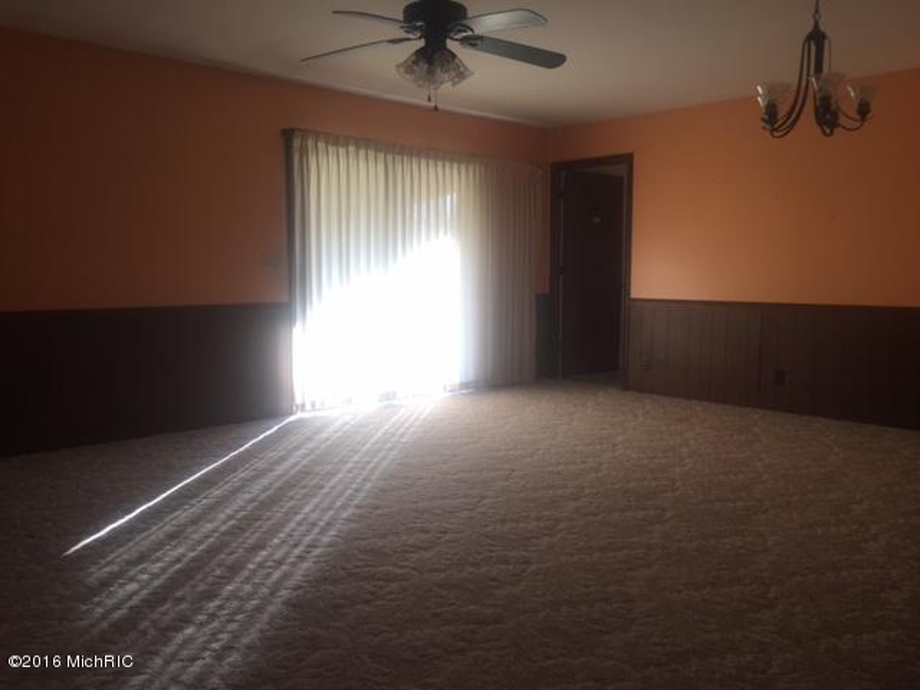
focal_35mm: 29
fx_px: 771
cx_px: 460
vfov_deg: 48.2
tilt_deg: -5.1
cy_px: 345
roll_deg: -0.1
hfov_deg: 61.7
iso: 32
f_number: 2.2
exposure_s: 1/60
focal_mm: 4.15
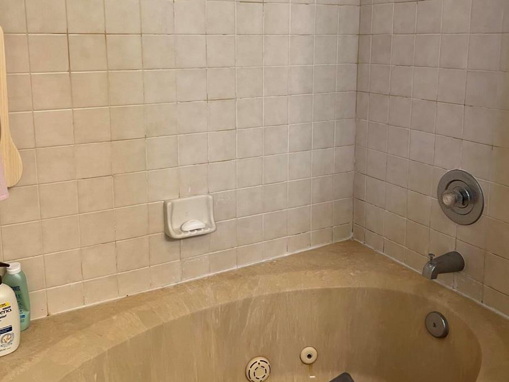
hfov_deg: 52.6
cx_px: 255
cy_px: 124
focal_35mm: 35
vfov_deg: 40.2
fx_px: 515
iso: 80
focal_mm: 5.7
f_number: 1.5
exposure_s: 1/60
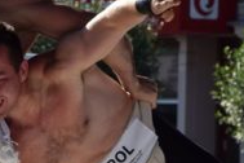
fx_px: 3504
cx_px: 111
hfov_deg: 4.0
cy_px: 198
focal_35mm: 517
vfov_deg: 2.7
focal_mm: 85
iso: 400
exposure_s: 1/1250
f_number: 5.6
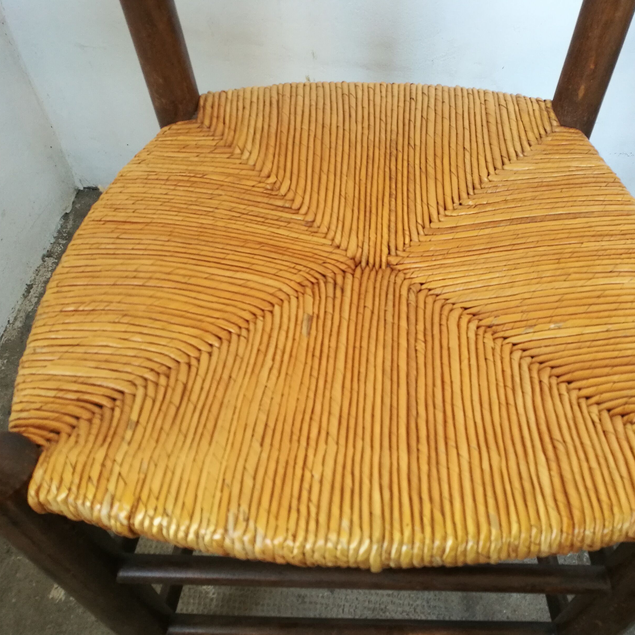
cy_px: 317
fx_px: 664
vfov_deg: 51.1
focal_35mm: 32
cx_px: 373
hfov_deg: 50.9
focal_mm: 4.5
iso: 200
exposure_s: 1/30
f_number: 2.2
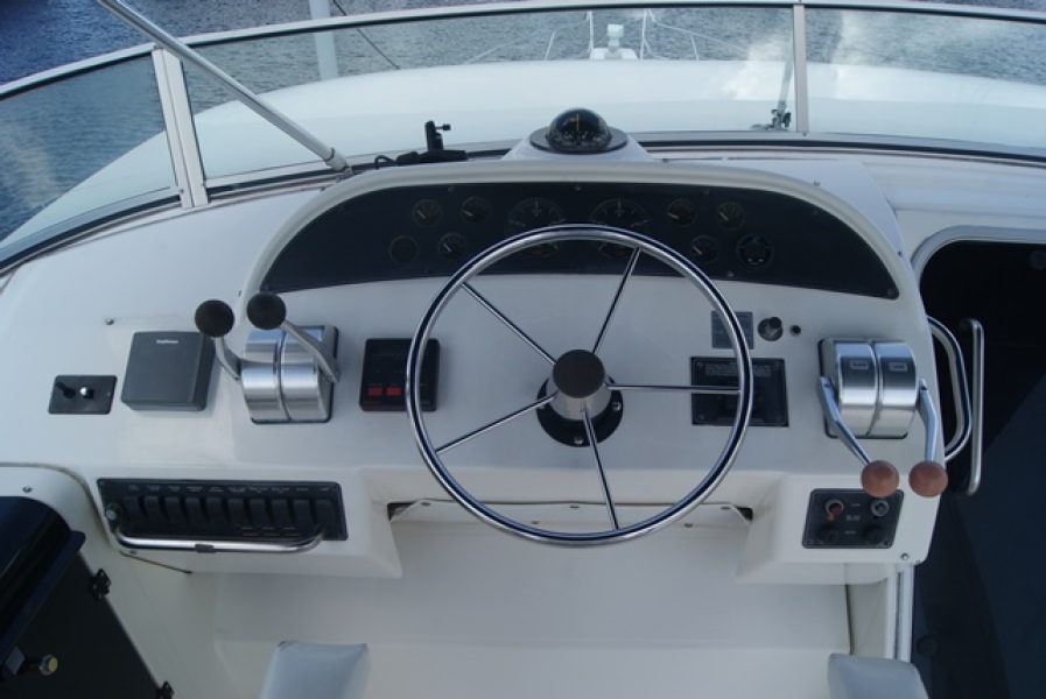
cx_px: 523
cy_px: 350
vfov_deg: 48.0
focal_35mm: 27
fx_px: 785
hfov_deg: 67.3
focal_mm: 18
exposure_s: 1/100
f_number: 10
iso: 100
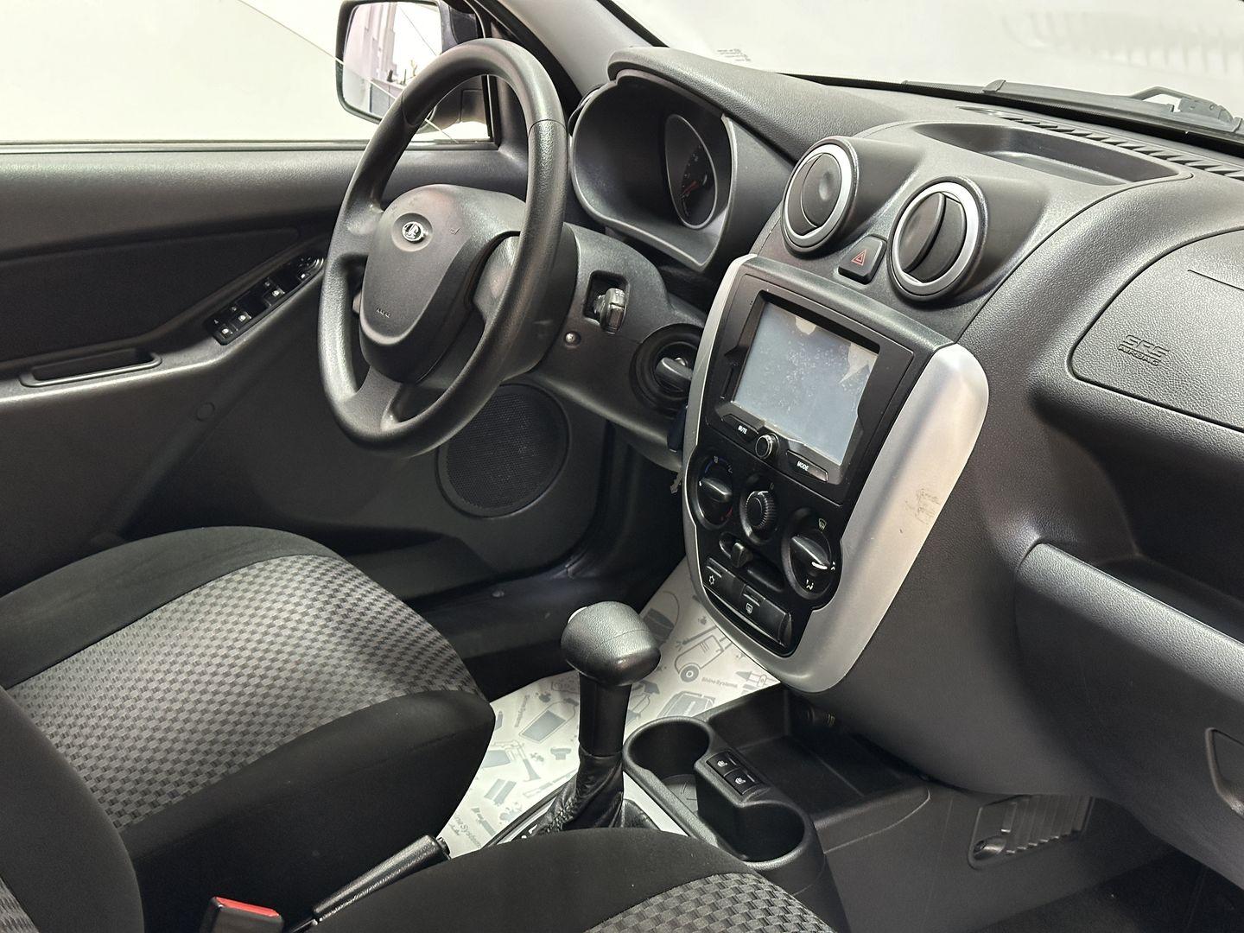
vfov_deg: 30.3
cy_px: 466
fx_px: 1725
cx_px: 622
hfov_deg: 39.7
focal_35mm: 48
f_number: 1.78
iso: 400
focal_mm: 6.86
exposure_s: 1/33
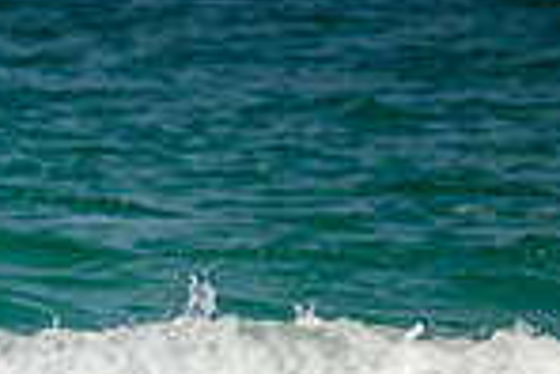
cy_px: 557
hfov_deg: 0.7
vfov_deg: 0.4
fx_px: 48658
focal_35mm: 3125
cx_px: -526
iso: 900
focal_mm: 800
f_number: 11
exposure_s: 1/2000
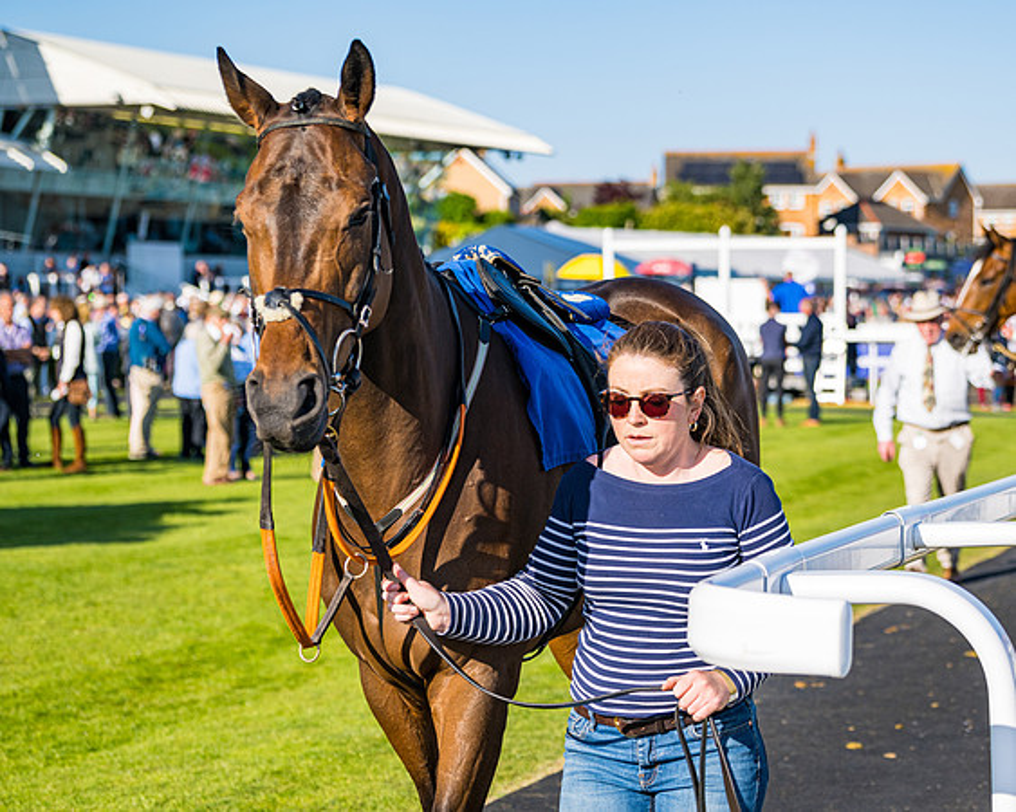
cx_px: 631
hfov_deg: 21.6
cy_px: 444
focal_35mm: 88
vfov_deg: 17.4
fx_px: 2654
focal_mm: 70
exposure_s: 1/2000
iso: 200
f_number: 4
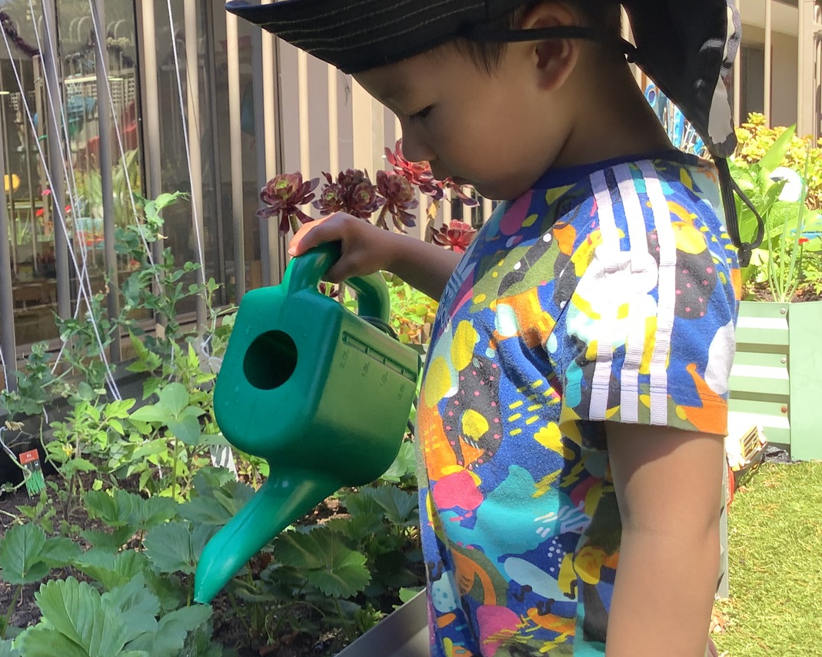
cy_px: 284
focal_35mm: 43
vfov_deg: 34.8
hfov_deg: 42.1
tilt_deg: -3.4
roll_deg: +2.1
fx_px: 1046
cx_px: 250
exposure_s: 1/100
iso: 25
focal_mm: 3.3
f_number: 2.4
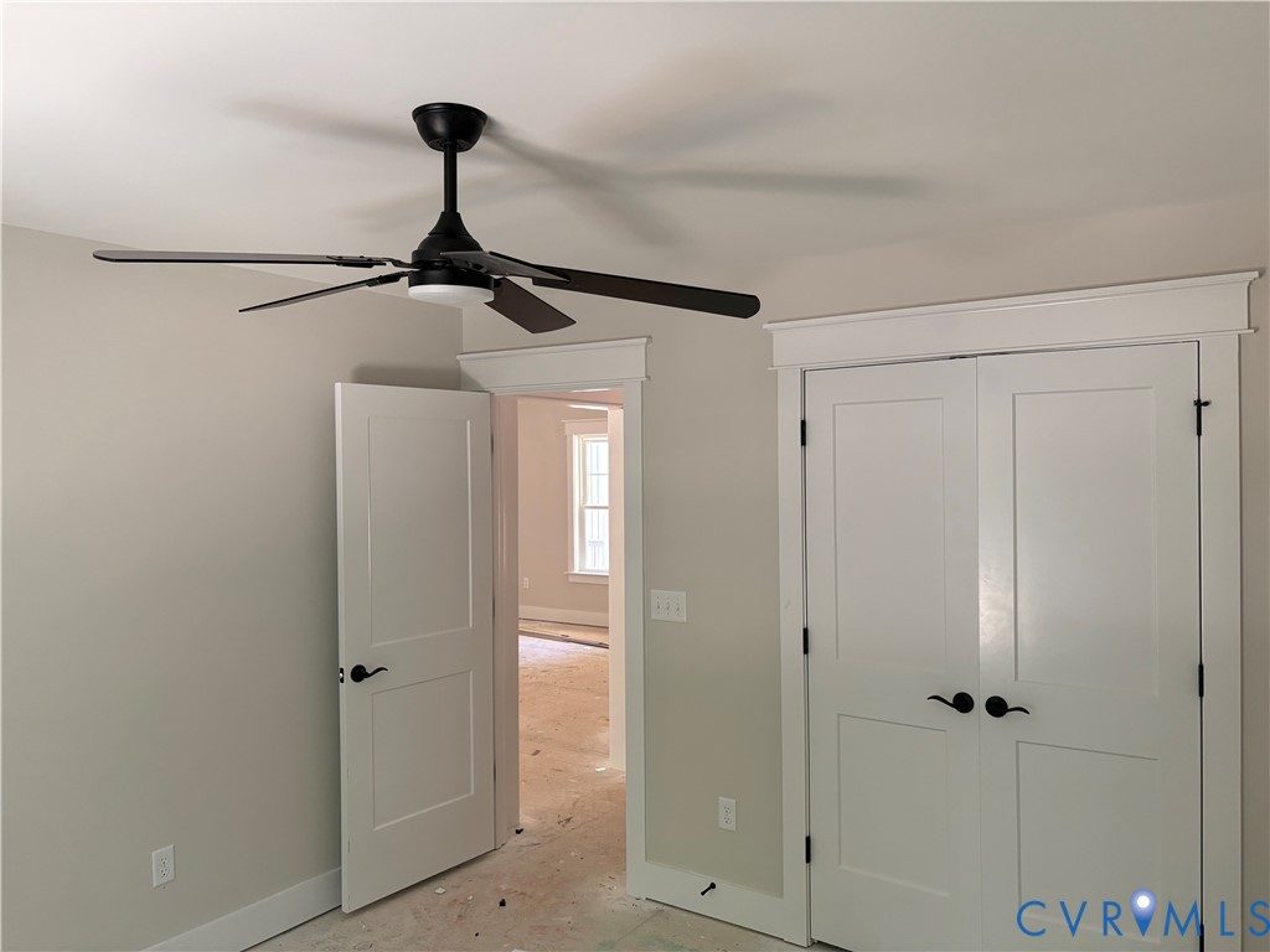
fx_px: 954
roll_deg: +1.2
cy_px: 476
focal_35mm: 26
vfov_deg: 53.1
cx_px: 635
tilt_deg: +0.4
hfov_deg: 67.3
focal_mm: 5.96
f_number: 1.6
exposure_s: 1/66
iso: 125
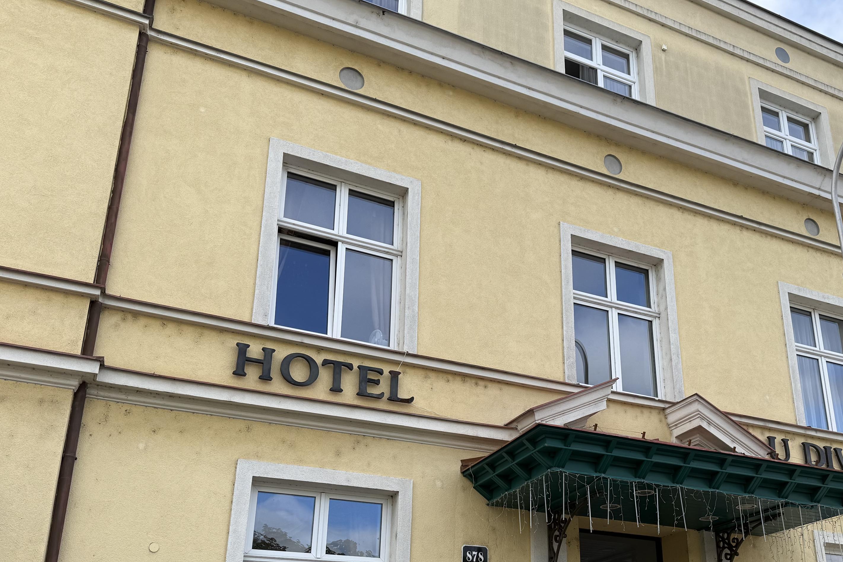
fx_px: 843
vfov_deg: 36.2
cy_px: 408
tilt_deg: +20.8
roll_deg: -0.1
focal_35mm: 36
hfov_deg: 52.8
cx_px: 508
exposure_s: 1/1653
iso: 80
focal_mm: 6.76
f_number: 1.78
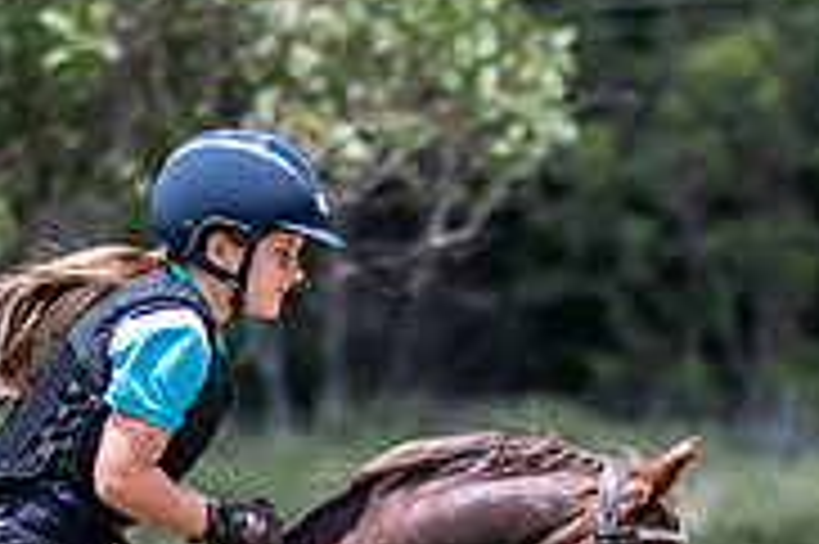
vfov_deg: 1.6
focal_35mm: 833
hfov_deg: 2.5
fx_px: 18933
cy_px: 842
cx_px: 400
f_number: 5.3
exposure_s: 1/2000
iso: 560
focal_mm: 230
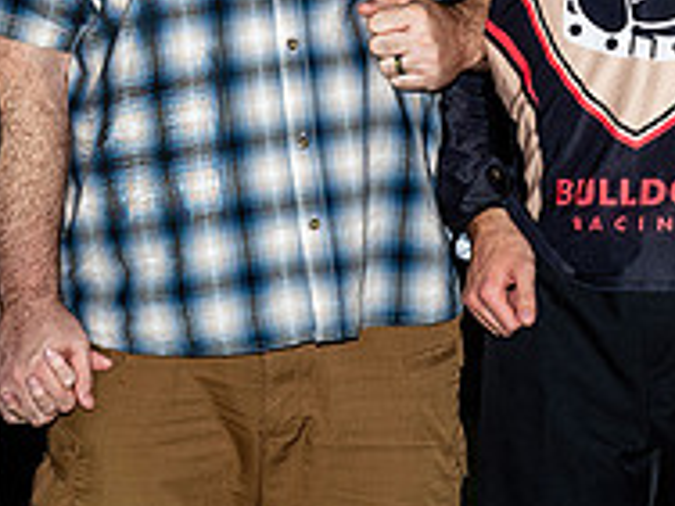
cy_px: 186
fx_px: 4192
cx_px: 543
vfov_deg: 6.9
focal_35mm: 215
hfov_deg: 9.2
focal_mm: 38
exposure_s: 1/200
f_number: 5
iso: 320
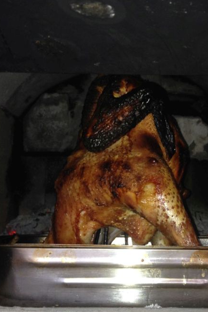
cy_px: 170
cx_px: 146
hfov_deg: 23.6
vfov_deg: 35.0
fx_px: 494
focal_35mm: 57
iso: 50
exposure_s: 1/20
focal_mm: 4.28
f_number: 2.4
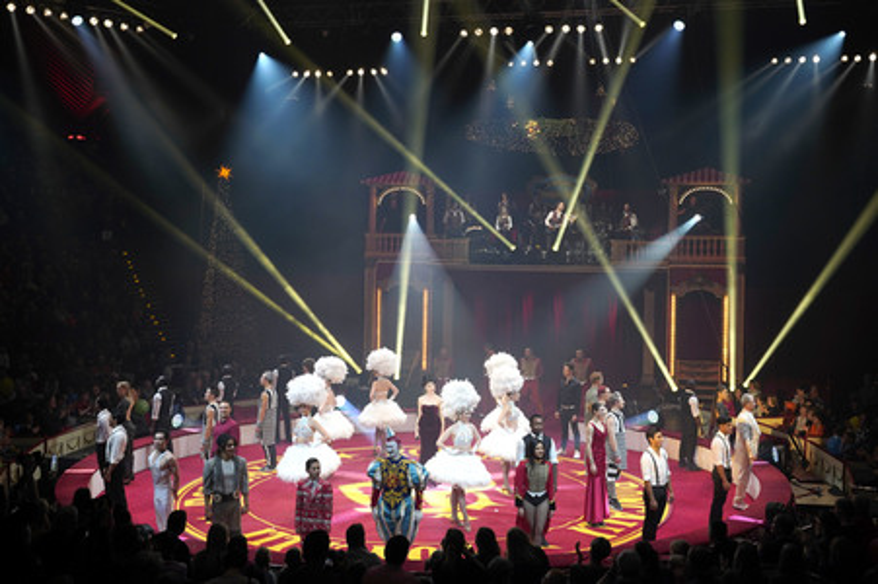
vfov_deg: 35.0
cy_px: 292
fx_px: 926
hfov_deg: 50.7
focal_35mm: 38
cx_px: 439
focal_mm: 38
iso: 640
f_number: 5.6
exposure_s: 1/500
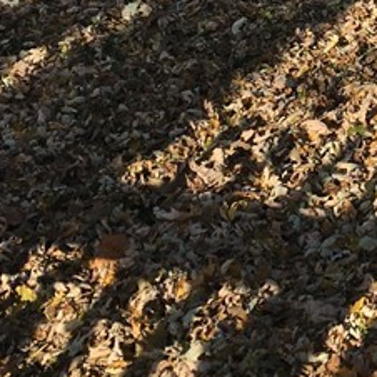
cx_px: 581
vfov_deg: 14.1
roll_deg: -0.6
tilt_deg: -4.9
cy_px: -190
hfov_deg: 14.0
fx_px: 1429
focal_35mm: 116
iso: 25
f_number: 2.2
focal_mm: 4.15
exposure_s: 1/855
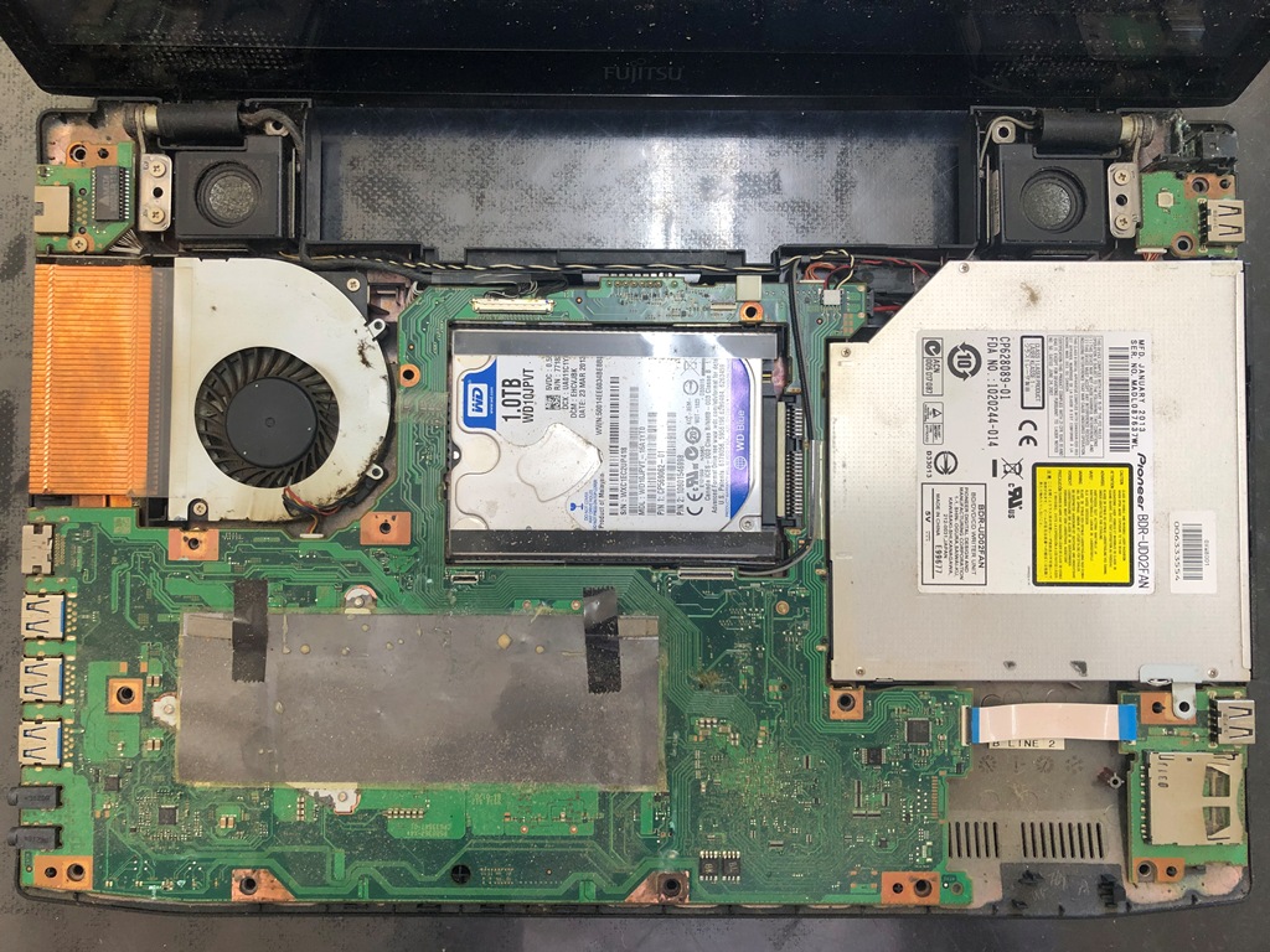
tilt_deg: -86.5
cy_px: 476
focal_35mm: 28
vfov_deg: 49.7
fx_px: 1027
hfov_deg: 63.4
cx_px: 635
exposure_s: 1/33
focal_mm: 3.99
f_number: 1.8
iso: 32
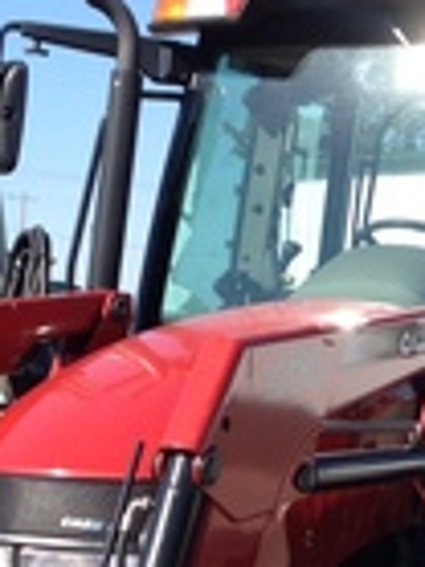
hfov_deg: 10.8
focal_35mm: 137
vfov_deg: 14.1
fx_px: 2246
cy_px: 624
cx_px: 143
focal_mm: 4.28
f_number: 2.4
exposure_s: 1/1062
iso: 64
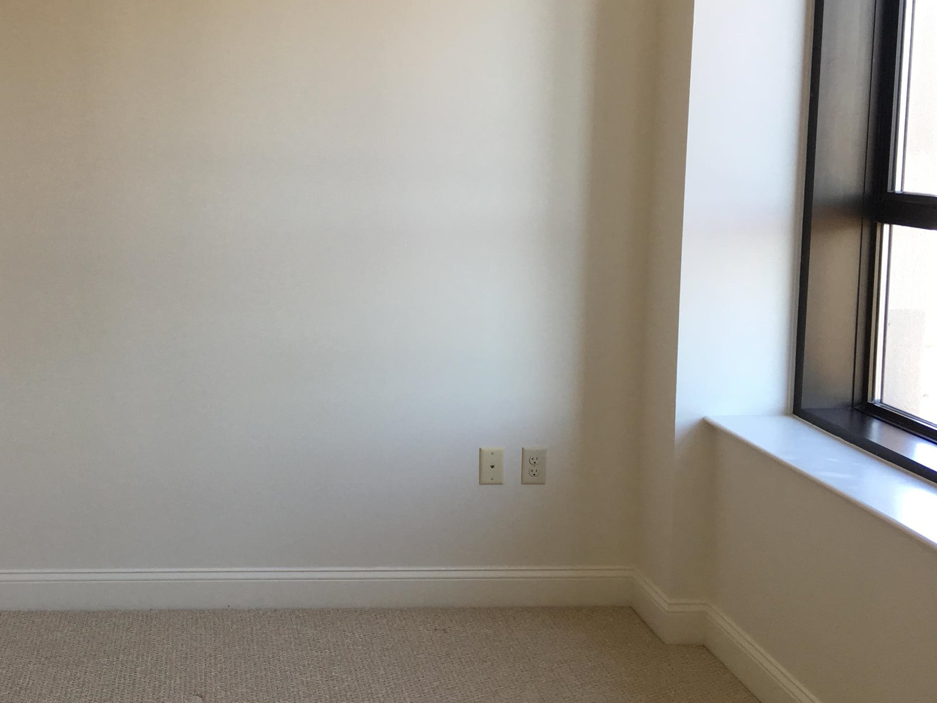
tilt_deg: -7.2
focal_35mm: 47
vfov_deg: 30.8
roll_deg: +0.3
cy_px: 297
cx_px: 182
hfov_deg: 38.8
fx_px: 1272
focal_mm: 4.15
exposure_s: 1/60
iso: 32
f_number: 2.2
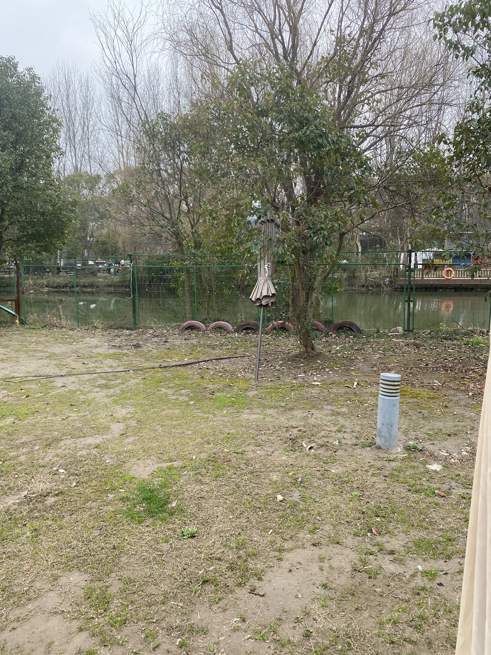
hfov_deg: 53.1
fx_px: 492
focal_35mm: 26
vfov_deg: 67.3
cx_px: 246
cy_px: 328
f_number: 1.8
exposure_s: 1/949
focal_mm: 4.25
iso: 32
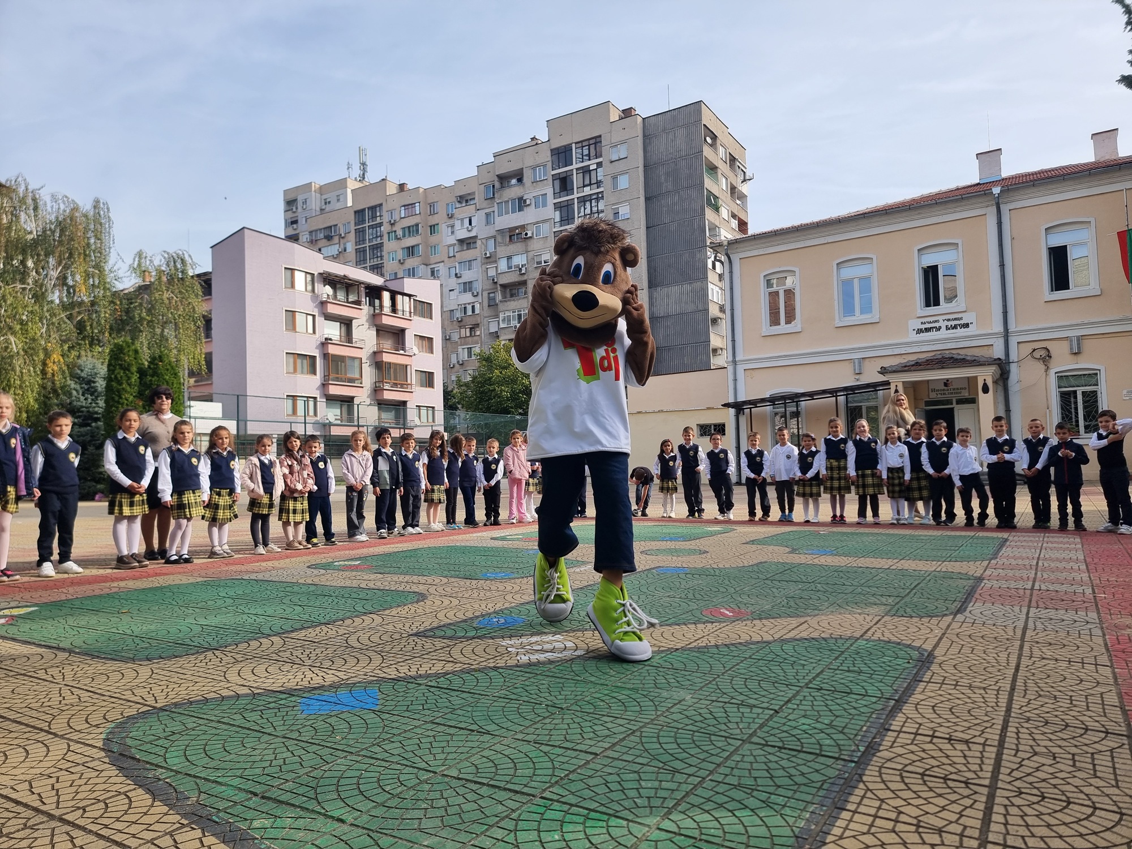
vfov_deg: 56.8
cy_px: 424
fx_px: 785
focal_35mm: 24
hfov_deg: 71.6
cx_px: 566
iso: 50
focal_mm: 6.7
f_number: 1.8
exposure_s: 1/638
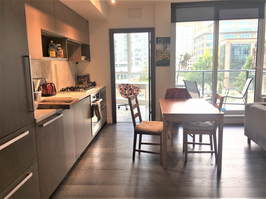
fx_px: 223
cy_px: 100
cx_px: 133
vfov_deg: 48.2
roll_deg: +1.1
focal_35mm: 29
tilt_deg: -8.7
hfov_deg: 61.7
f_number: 2.2
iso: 25
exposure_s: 1/40
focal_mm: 4.15
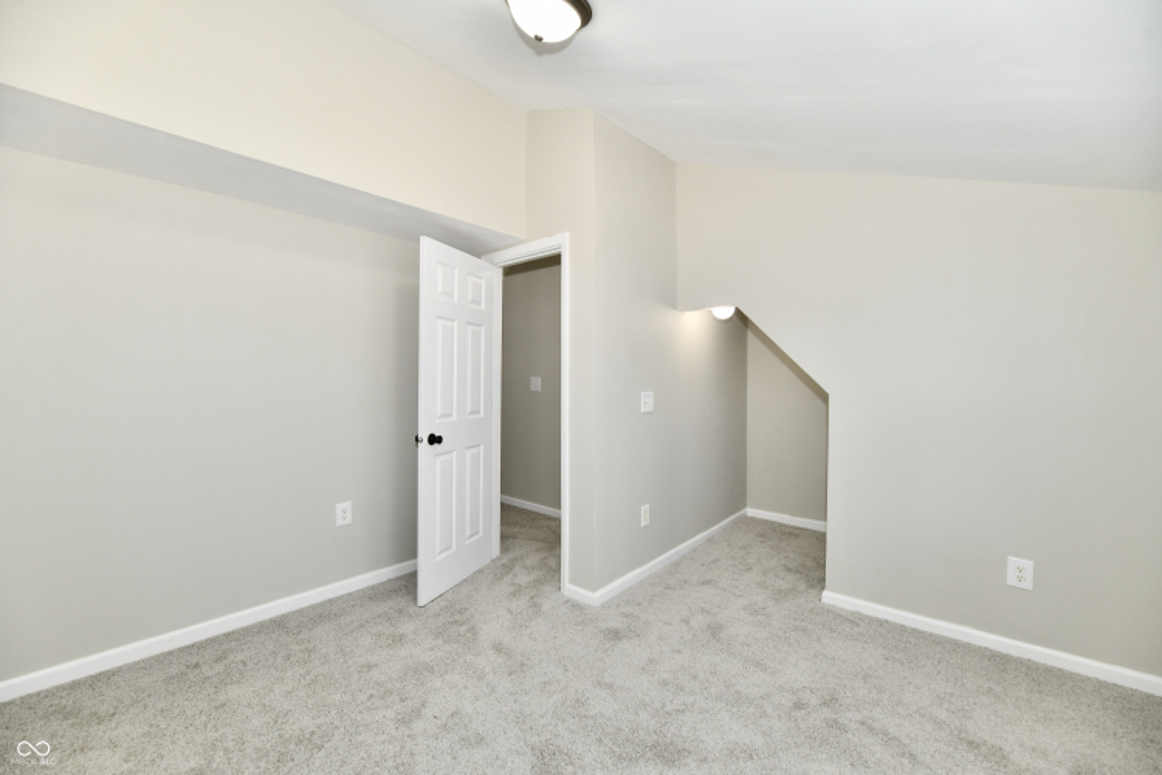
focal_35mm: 14
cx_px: 581
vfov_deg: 81.2
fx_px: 452
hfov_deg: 104.3
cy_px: 388
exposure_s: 1/60
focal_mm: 14
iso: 320
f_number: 5.6
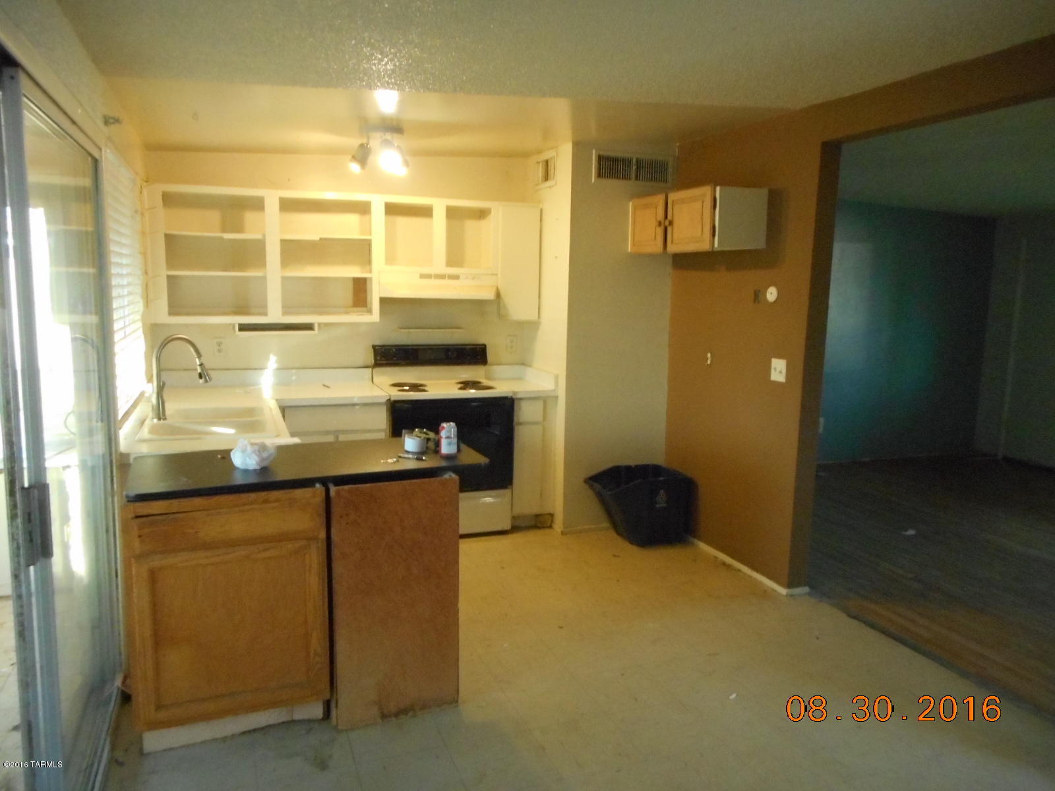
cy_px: 396
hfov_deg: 69.4
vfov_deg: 54.9
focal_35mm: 25
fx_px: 762
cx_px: 528
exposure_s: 1/25
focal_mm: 4.5
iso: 640
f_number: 3.7
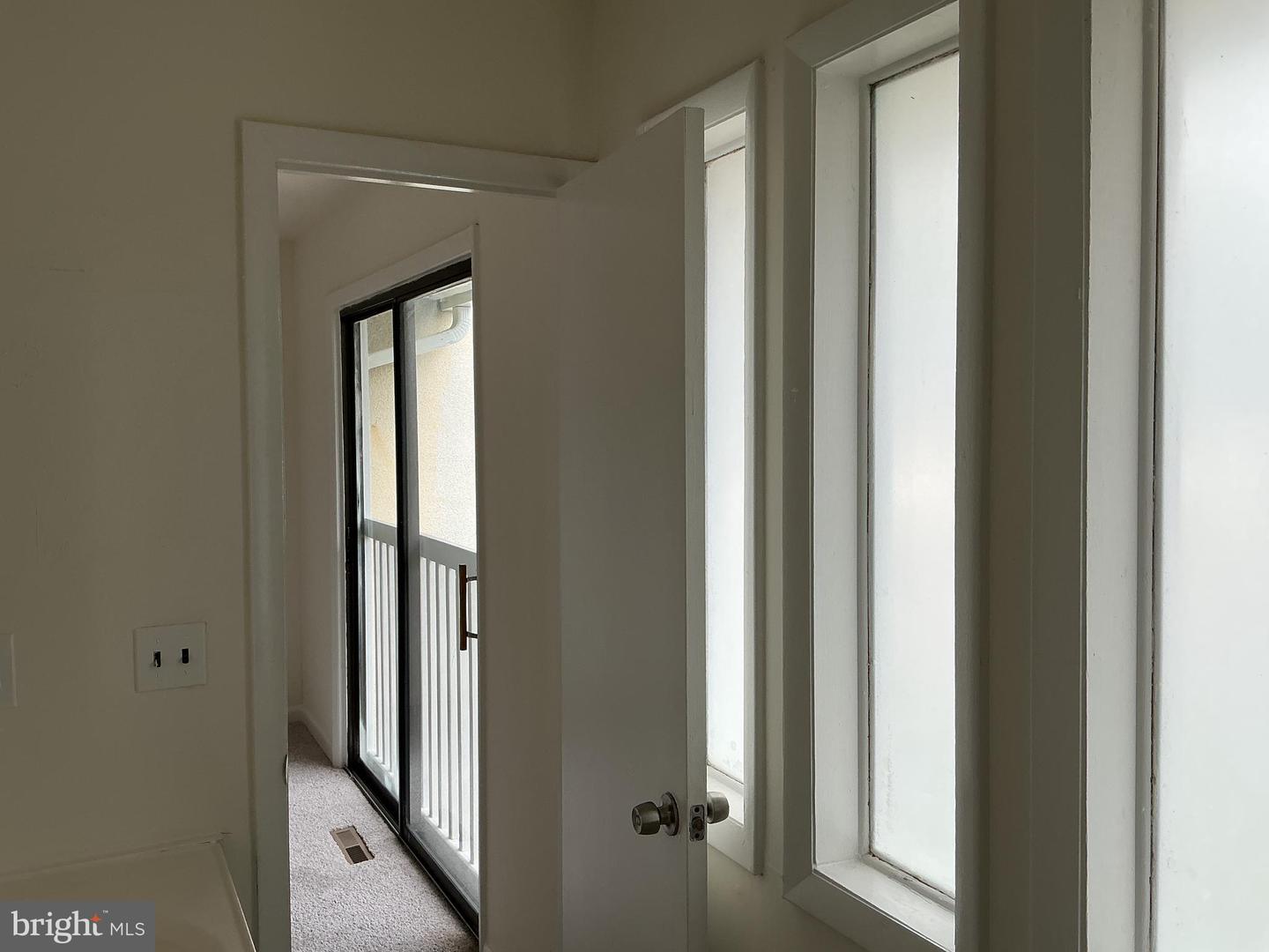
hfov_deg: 61.7
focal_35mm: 29
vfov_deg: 48.2
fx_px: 1063
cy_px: 476
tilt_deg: -4.1
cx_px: 634
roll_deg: +0.5
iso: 25
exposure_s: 1/419
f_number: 1.8
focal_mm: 3
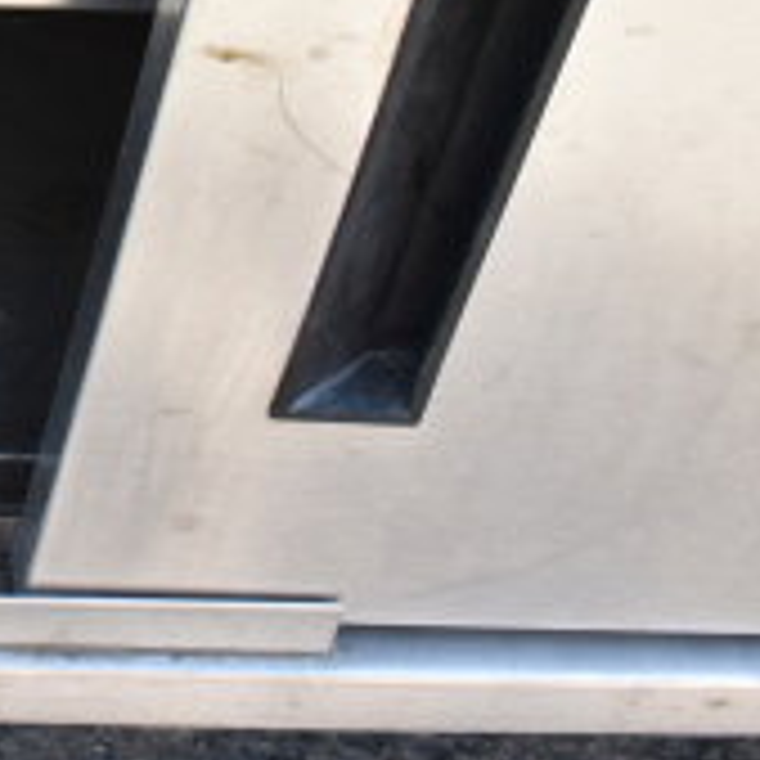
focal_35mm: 101
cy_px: -106
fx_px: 2509
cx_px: -594
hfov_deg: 15.0
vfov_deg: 16.6
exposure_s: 1/125
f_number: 5.6
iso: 200
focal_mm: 22
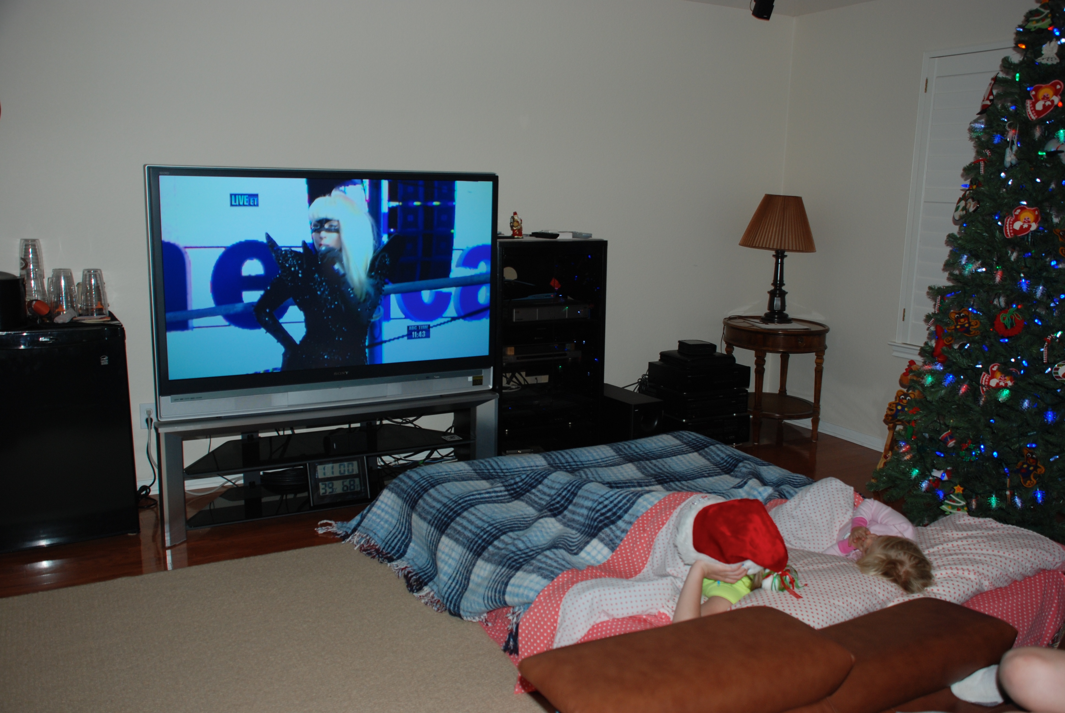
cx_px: 532
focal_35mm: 33
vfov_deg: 40.1
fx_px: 977
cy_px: 356
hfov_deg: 57.2
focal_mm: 22
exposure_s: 1/60
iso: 200
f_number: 3.8
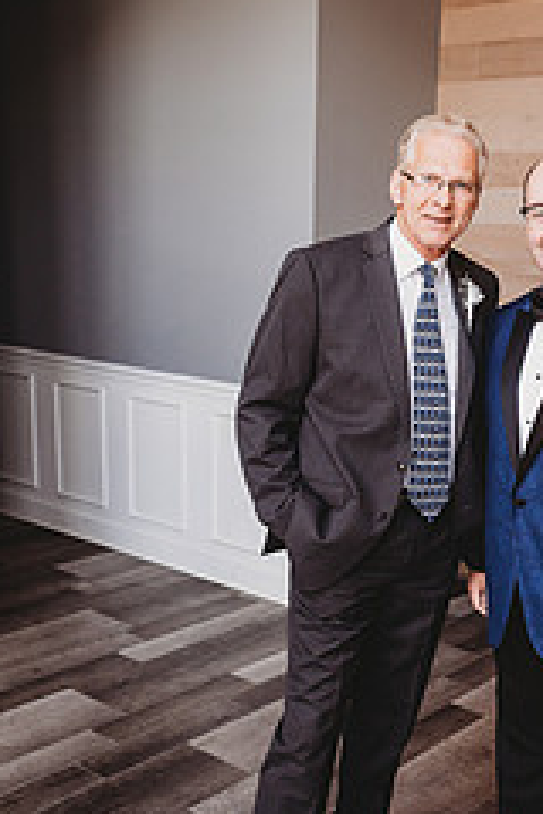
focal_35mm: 45
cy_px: 485
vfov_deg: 43.4
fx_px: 1018
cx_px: 411
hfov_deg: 29.4
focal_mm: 24
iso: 500
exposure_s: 1/250
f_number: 2.8
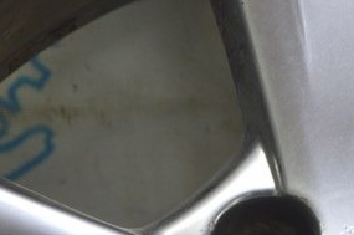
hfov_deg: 10.0
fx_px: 2012
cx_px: 291
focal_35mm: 205
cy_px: -24
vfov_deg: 6.6
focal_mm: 38
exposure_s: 1/20
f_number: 5.6
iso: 400
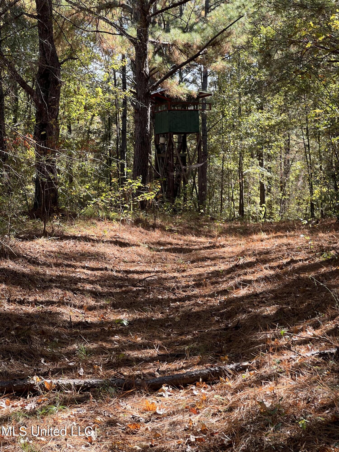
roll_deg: +1.8
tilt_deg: -1.0
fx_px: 1005
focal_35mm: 77
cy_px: 226
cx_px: 170
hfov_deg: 19.1
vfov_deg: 25.3
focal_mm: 9
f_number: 2.8
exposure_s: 1/99
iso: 40
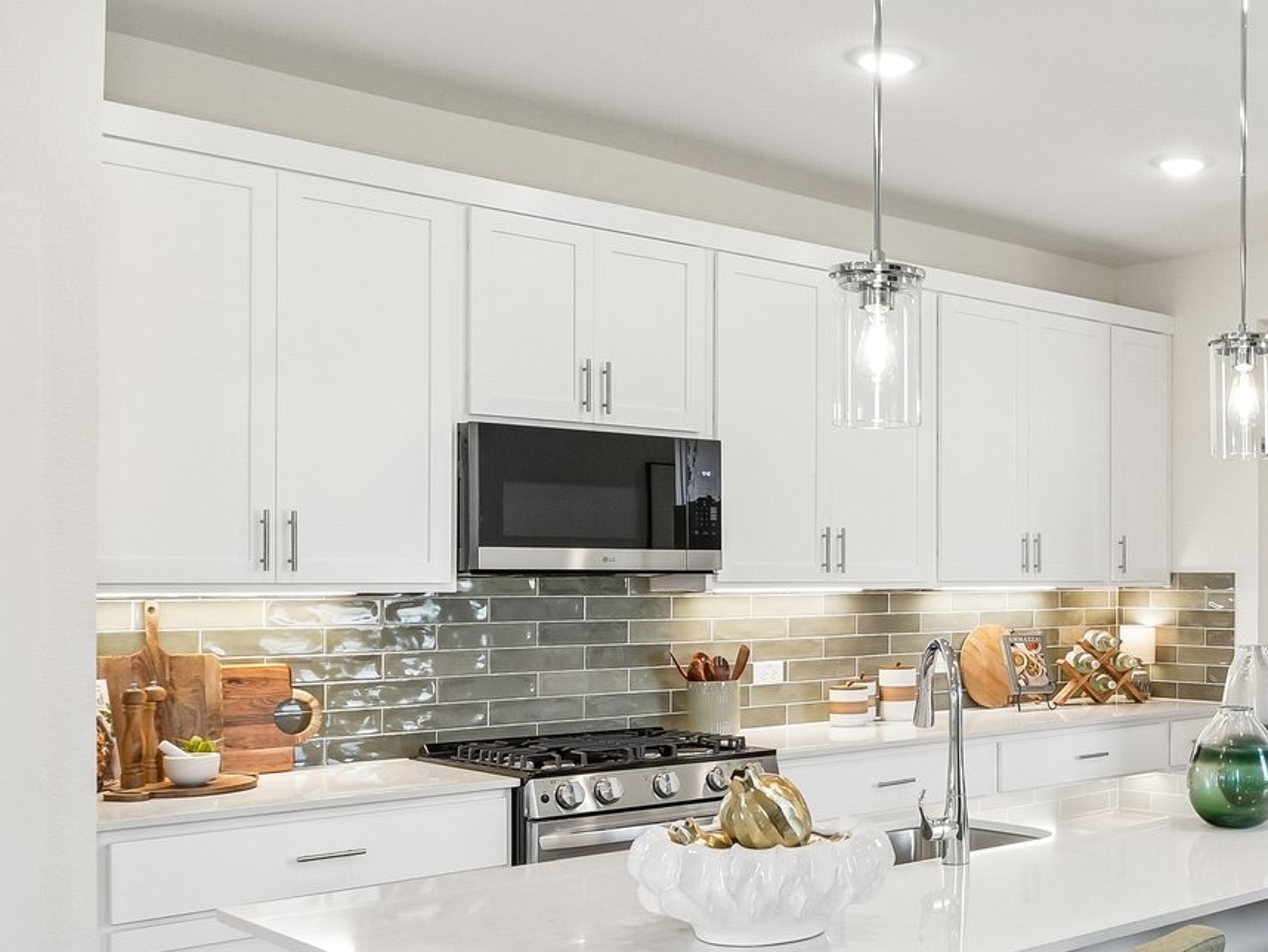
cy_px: 531
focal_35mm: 39
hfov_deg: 43.2
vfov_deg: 36.8
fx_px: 1429
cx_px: 1172
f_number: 8
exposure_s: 1/20
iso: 400
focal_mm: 11.5
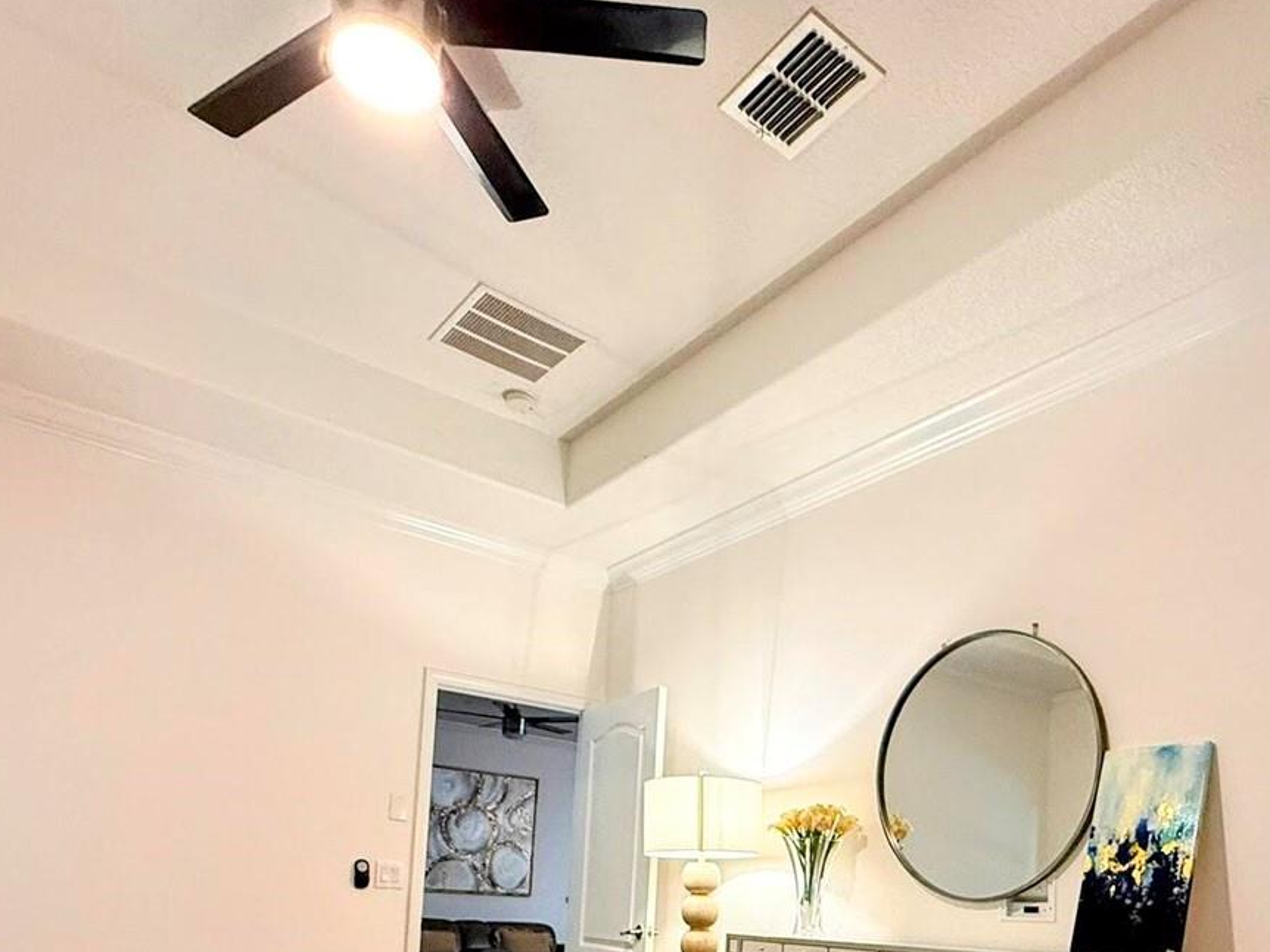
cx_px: 762
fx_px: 954
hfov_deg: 66.7
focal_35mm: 26
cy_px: 850
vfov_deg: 47.8
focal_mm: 2.22
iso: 400
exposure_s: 1/60
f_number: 2.2
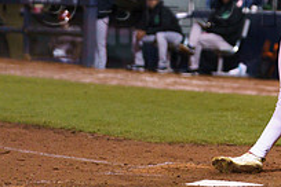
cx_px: 365
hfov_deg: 5.9
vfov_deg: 4.0
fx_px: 2685
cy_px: -10
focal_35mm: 344
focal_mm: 121
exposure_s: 1/1250
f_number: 2.8
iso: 2000
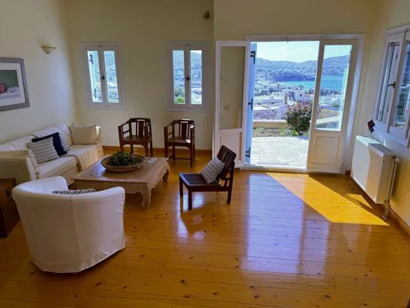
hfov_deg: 71.6
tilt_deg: -16.8
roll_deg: +1.3
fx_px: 284
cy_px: 154
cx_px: 205
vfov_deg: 56.8
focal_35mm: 24
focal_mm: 6.76
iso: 80
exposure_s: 1/1285
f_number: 1.78
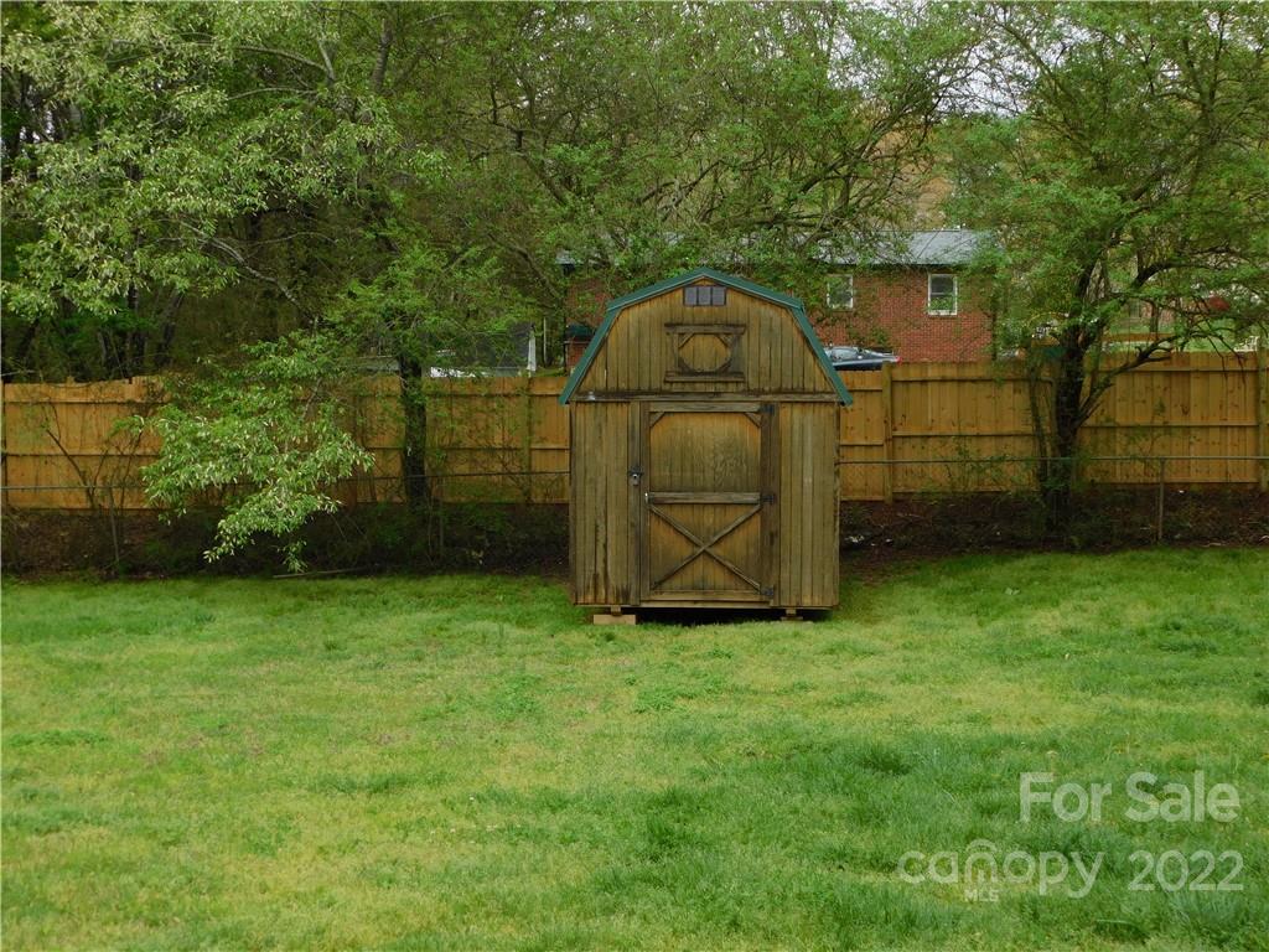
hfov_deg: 37.5
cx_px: 634
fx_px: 1870
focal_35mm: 51
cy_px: 476
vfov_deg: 28.6
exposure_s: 1/400
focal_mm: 9
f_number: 3.8
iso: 125
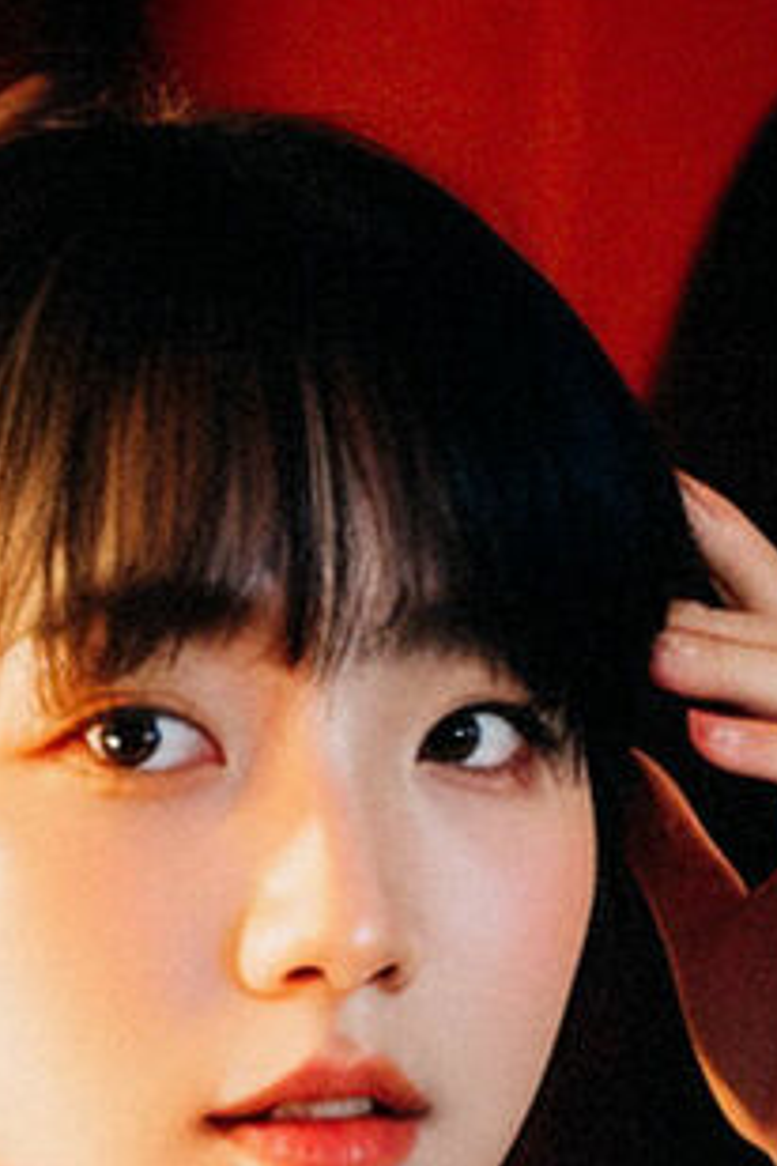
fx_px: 8255
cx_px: 215
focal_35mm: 255
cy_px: 1726
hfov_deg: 5.4
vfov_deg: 7.9
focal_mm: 50
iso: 500
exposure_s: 1/60
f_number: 2.2
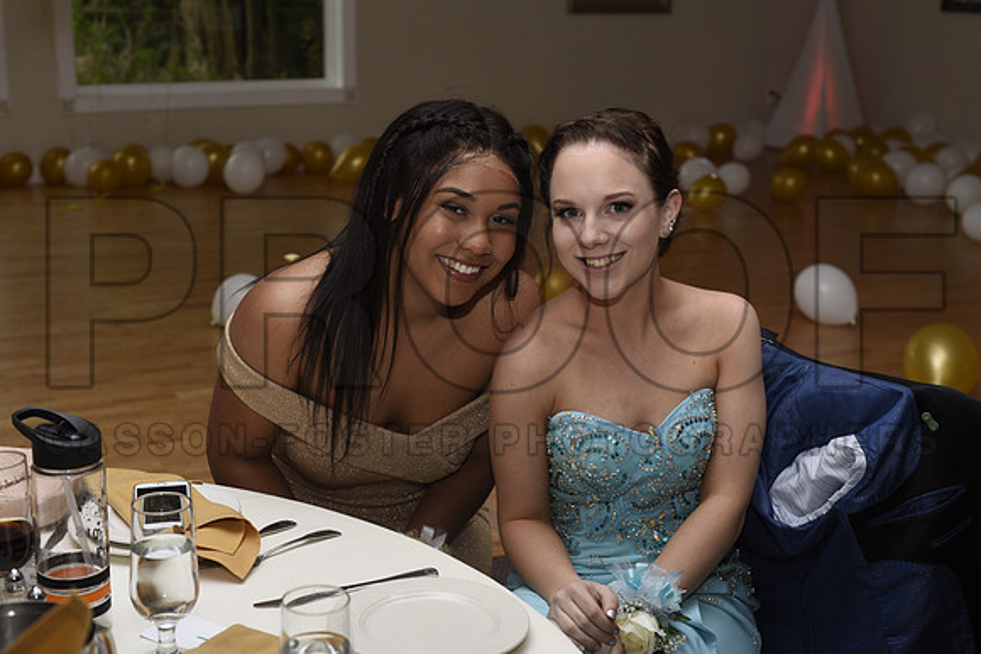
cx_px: 490
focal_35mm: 50
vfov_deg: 27.0
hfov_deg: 39.6
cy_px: 327
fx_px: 1363
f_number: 5.6
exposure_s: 1/250
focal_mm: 50
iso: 640
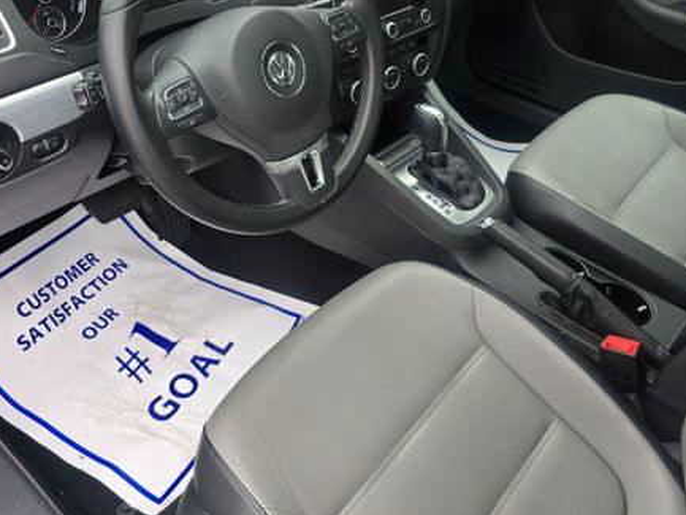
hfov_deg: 53.9
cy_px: 177
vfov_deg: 41.3
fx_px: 674
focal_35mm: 34
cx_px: 342
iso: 64
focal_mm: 6.3
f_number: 1.7
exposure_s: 1/180
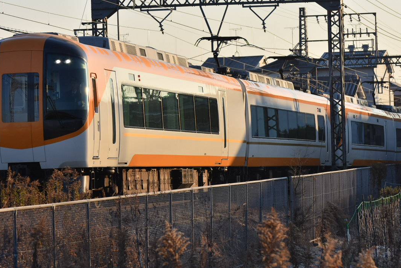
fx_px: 2125
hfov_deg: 10.8
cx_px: 186
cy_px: 138
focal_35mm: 191
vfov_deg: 7.2
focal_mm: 105
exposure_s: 1/1250
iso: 400
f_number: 5
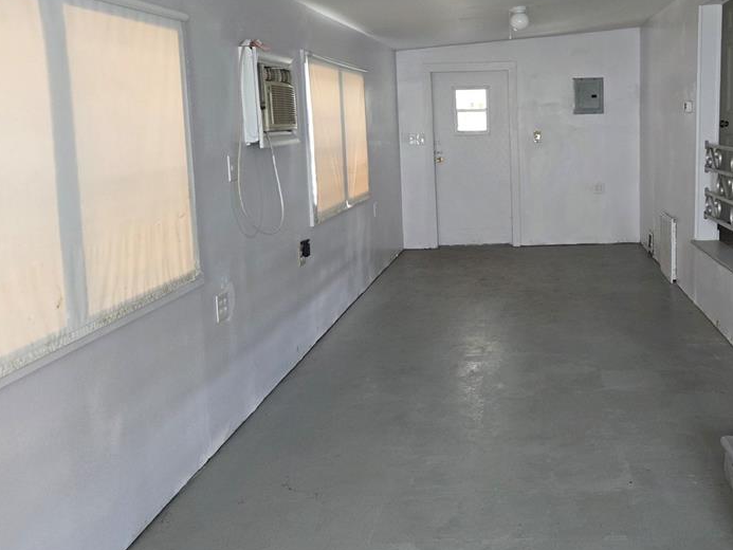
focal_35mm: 34
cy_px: 191
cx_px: 534
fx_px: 720
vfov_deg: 41.4
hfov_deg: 52.0
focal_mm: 5.4
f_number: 1.8
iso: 640
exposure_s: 1/120
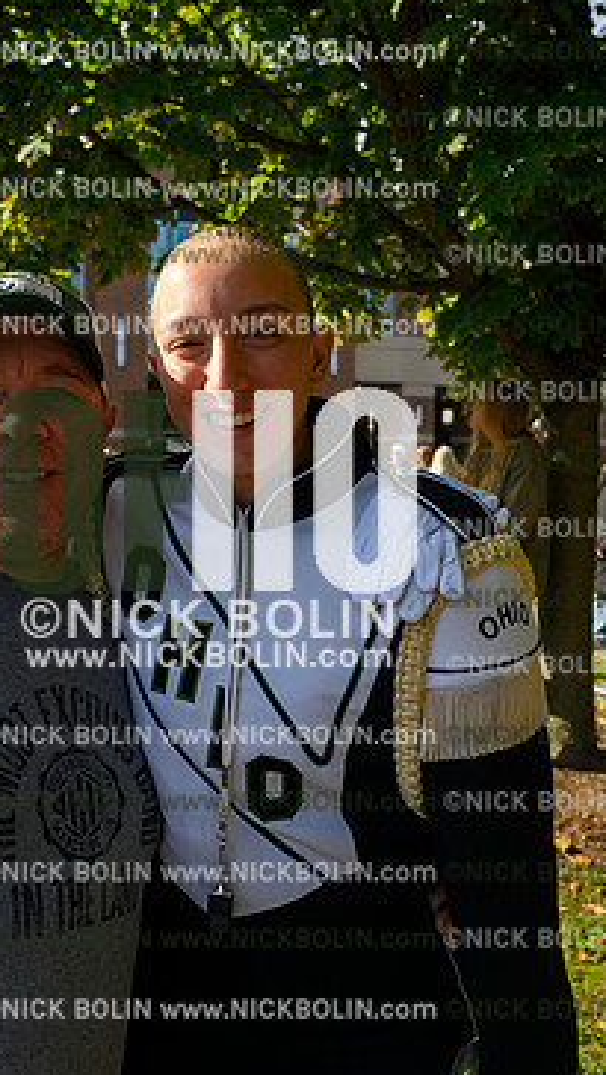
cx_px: 207
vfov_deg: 50.5
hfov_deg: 29.5
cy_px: 529
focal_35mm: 40
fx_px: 1142
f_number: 5
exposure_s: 1/2000
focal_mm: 24
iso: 200
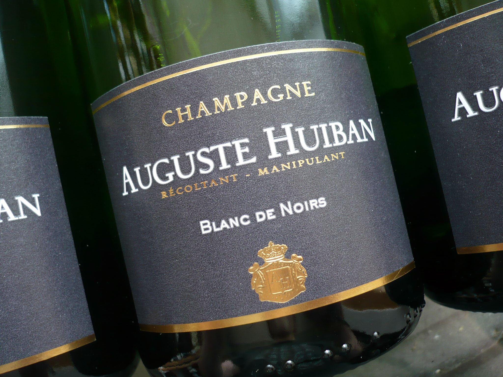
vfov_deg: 40.7
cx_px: 252
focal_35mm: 35
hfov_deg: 52.6
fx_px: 509
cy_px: 188
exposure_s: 1/80
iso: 100
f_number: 2.8
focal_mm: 5.8
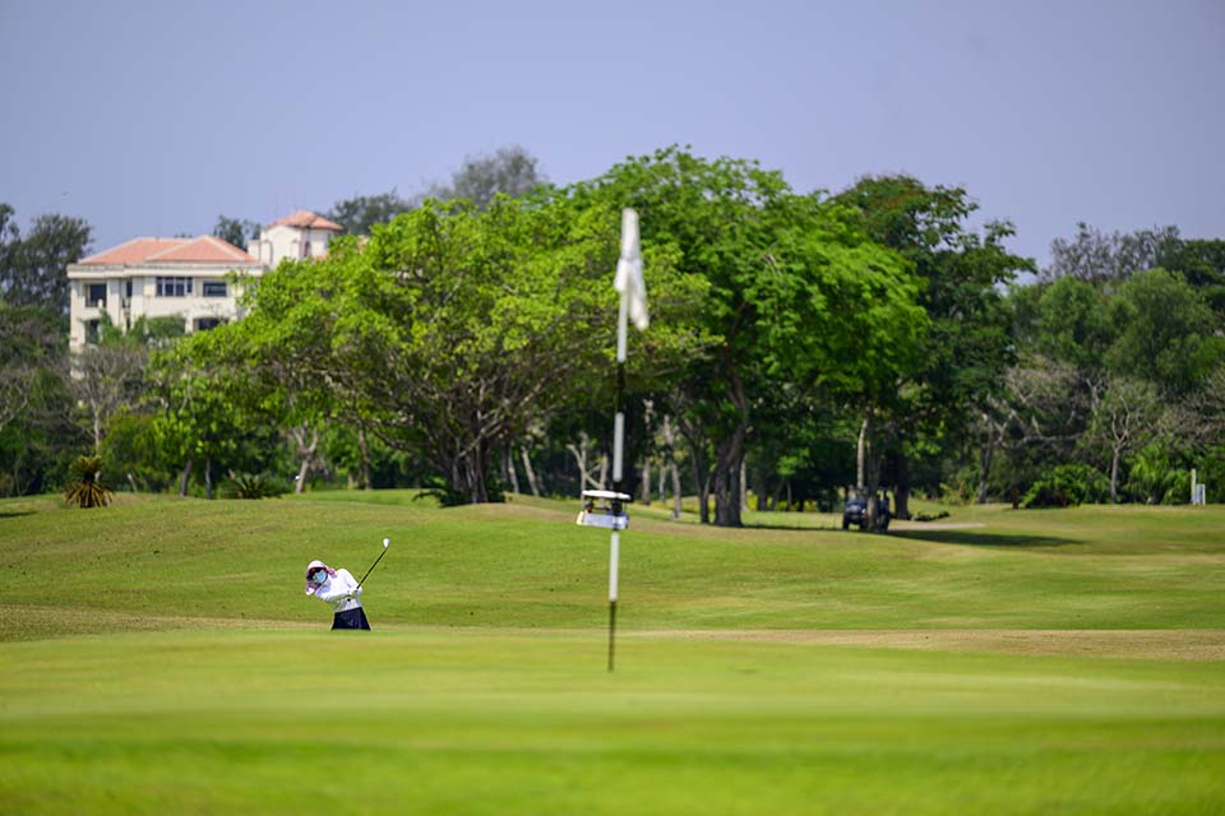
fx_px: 6805
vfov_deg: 6.9
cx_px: 612
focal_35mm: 200
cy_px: 408
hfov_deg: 10.3
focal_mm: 200
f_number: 2.8
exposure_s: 1/3200
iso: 125
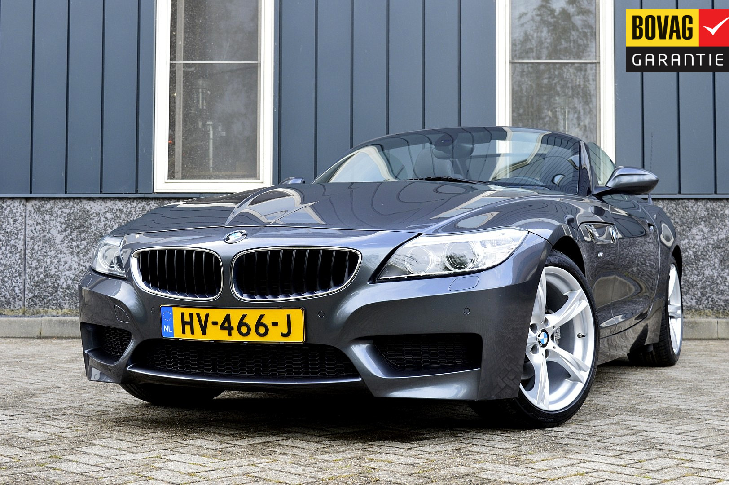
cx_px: 364
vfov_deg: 23.7
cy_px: 242
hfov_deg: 35.1
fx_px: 1153
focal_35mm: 57
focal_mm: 38
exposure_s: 1/125
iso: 400
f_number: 9
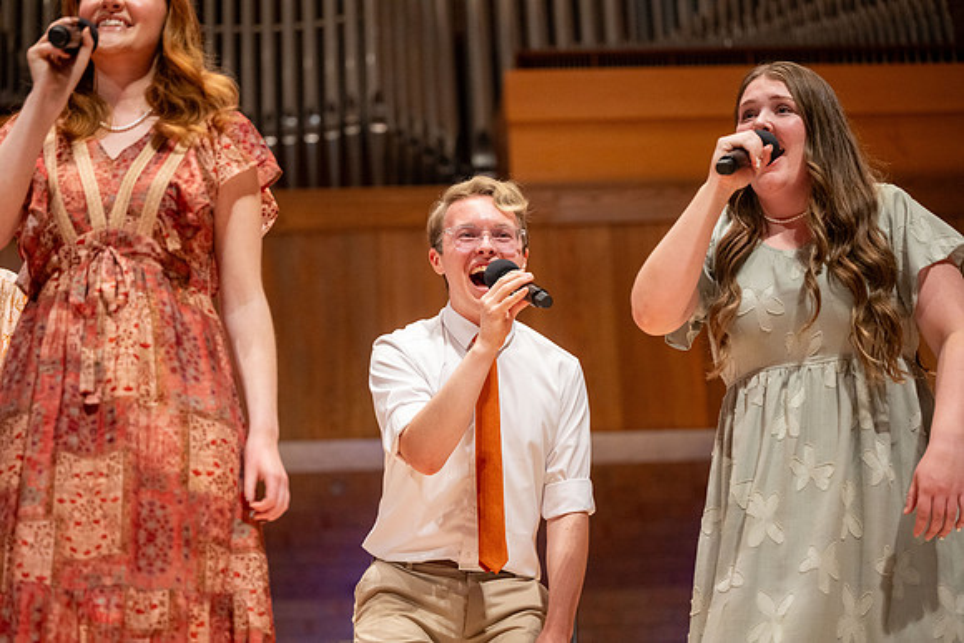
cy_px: 322
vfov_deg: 16.3
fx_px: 2250
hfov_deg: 24.2
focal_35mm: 84
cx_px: 482
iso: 3200
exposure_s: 1/640
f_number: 2.8
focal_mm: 84
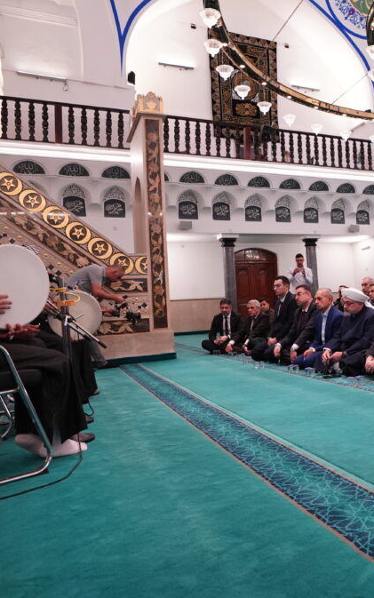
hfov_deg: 36.2
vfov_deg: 61.2
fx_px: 505
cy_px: 279
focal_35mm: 31
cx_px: 382
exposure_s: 1/200
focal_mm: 16
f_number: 2.8
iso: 1600
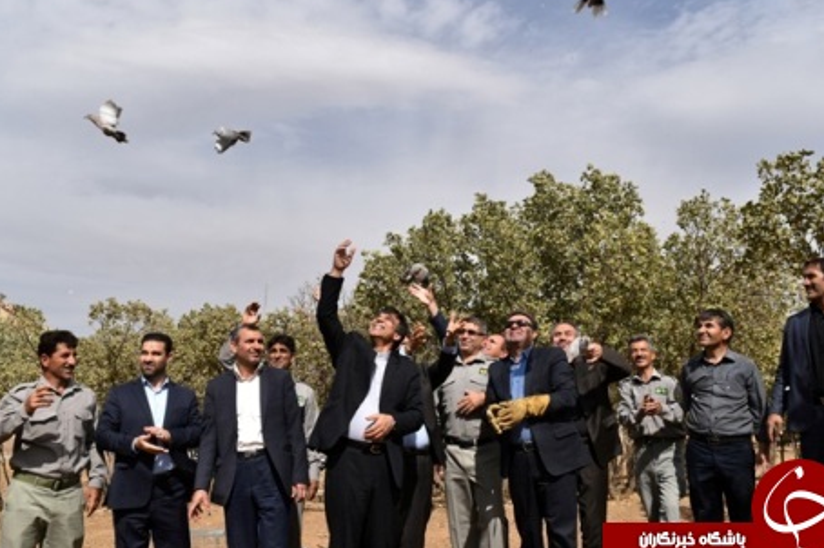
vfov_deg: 43.5
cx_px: 392
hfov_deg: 61.9
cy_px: 252
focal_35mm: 30
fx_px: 686
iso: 200
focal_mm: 18
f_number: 11
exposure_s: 1/500
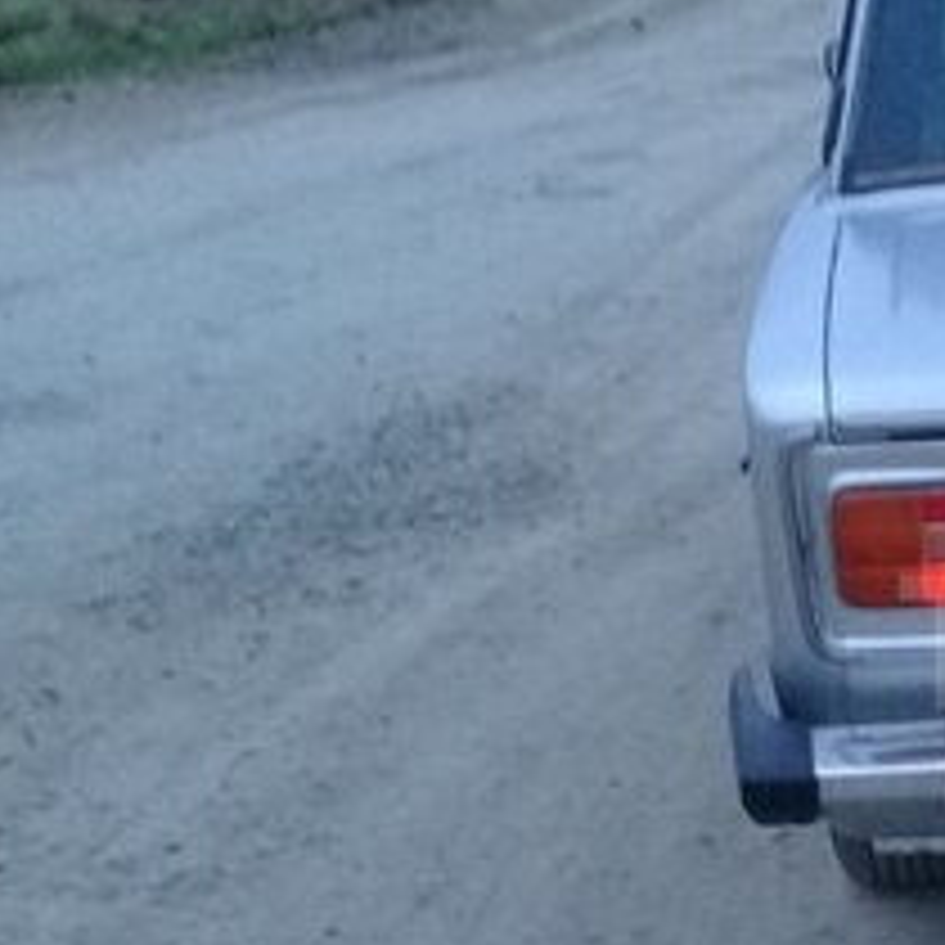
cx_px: 1359
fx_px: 2656
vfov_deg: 20.1
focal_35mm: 86
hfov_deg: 18.2
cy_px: 641
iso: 200
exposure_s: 1/33
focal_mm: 3.3
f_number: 2.2
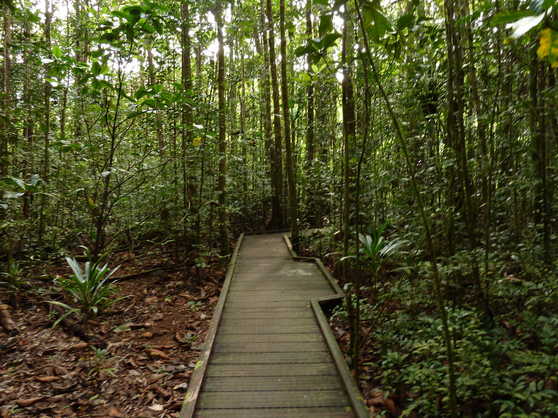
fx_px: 403
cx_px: 279
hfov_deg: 69.4
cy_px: 209
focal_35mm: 25
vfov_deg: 54.9
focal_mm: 4.1
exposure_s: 1/4
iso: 80
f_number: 3.3
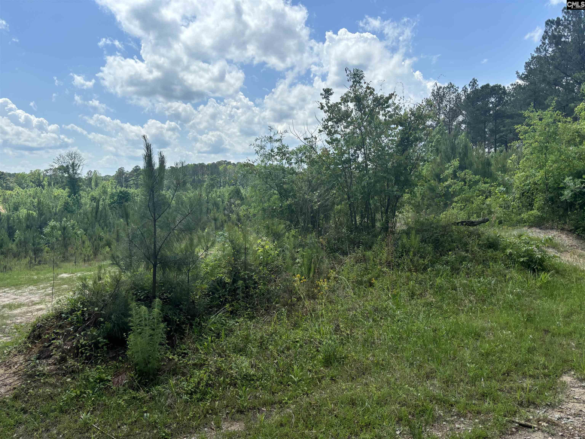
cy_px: 220
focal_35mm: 26
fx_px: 439
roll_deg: +2.7
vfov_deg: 53.1
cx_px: 292
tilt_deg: -3.3
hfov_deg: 67.3
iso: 50
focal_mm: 5.96
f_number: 1.6
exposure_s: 1/3788
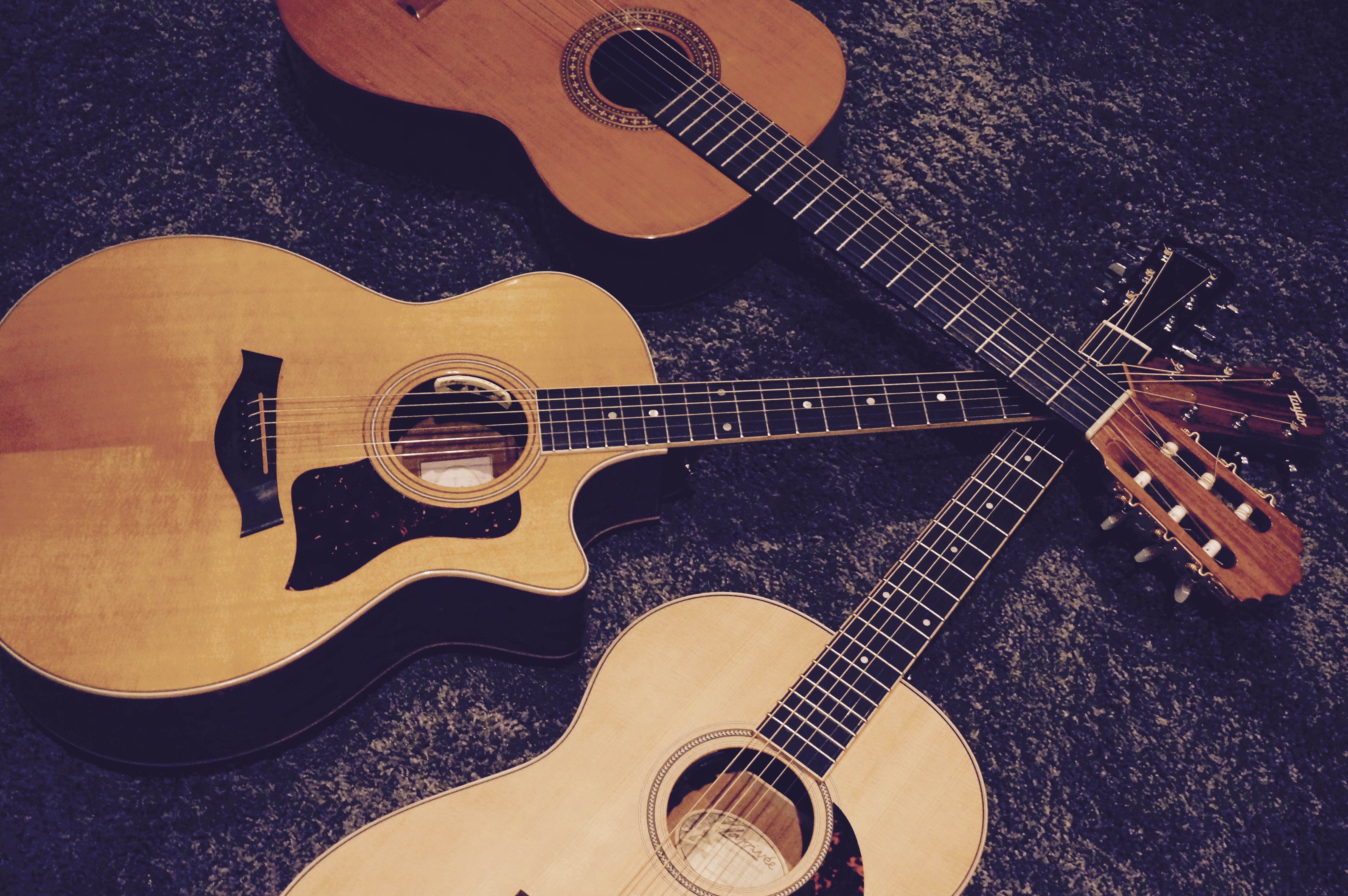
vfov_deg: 27.2
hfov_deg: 40.0
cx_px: 674
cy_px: 448
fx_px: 1851
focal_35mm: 50
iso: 3200
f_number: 5
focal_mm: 33
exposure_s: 1/5
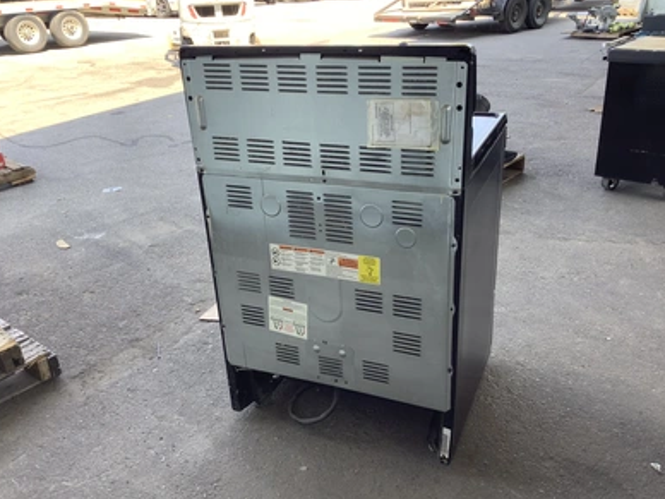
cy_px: 252
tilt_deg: -24.7
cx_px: 331
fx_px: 615
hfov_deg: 56.8
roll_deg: +2.2
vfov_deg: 44.2
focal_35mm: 32
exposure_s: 1/100
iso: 32
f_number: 2.4
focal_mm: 3.3
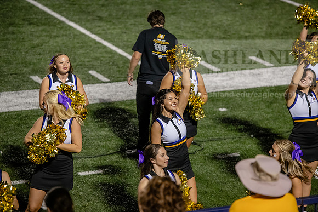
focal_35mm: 160
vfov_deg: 8.6
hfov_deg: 12.8
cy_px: 106
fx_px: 1414
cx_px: 159
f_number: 3.5
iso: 4000
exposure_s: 1/500
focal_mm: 160
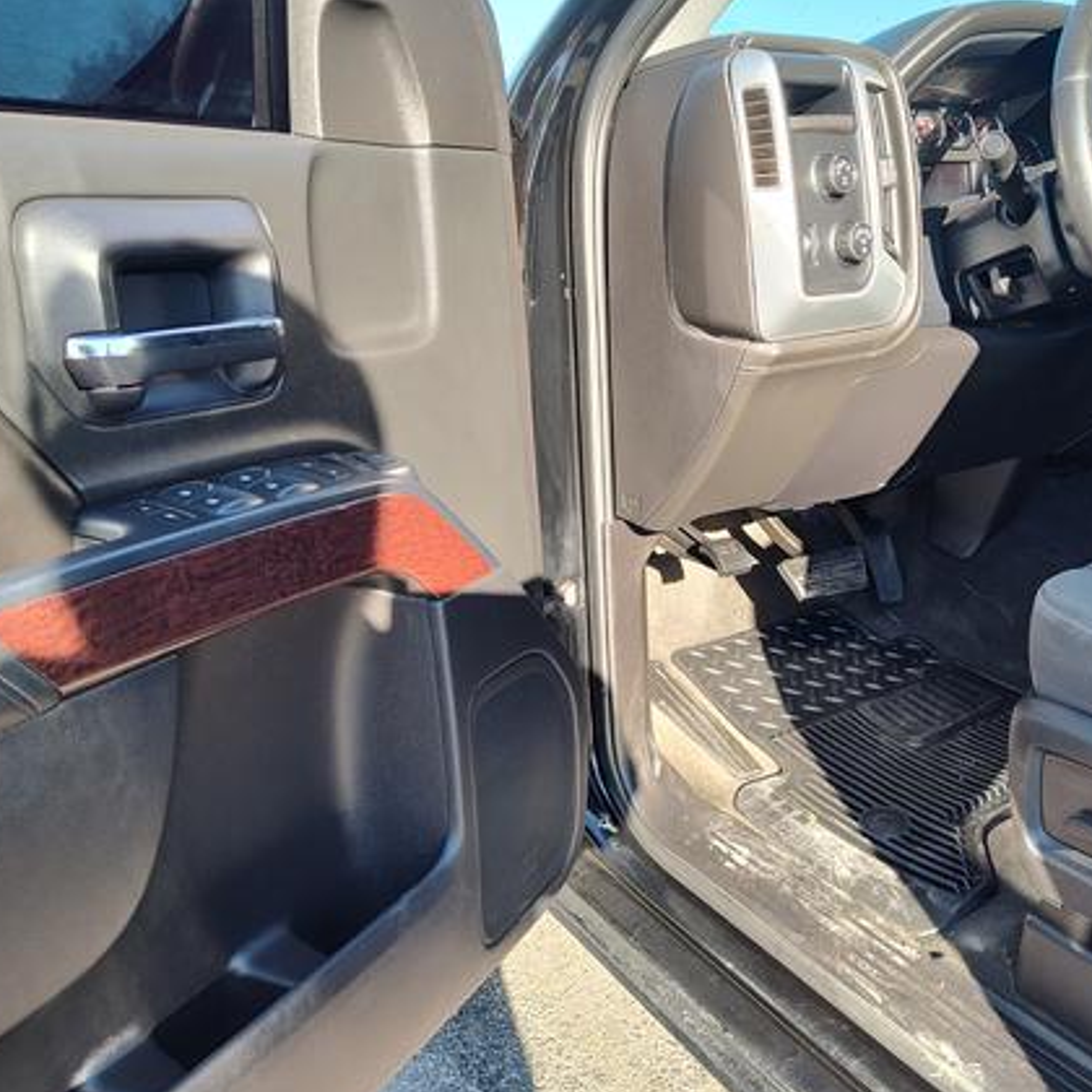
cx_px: 668
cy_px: 536
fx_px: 1106
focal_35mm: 31
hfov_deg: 52.1
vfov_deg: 52.5
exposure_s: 1/252
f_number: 1.88
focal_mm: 5.56
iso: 100
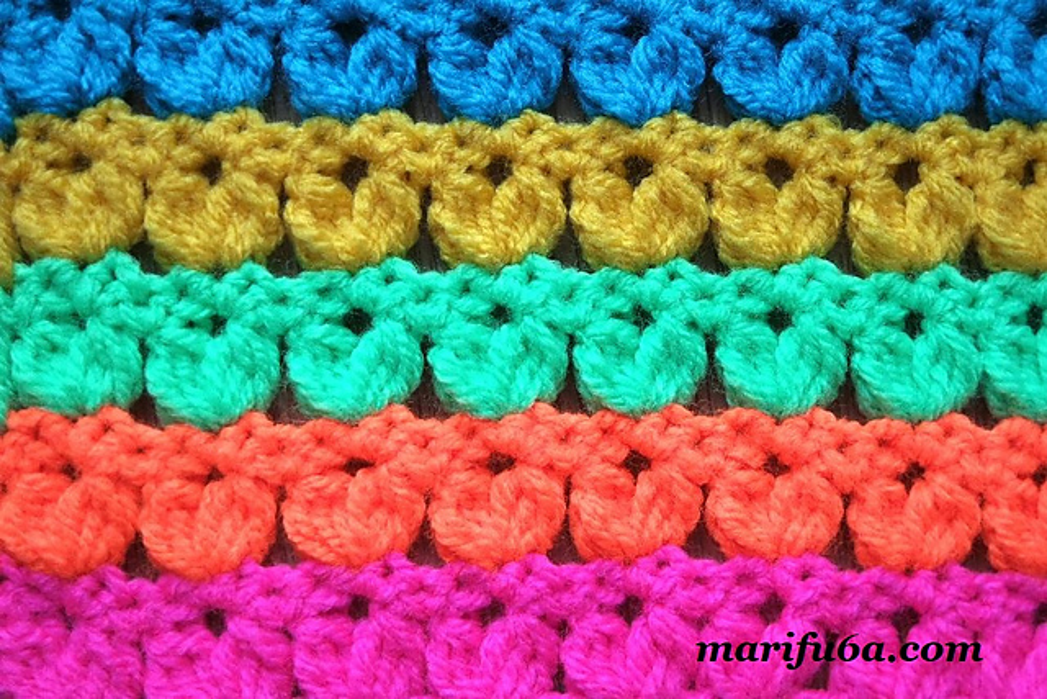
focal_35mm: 67
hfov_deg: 30.1
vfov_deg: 20.3
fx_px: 1949
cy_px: 350
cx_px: 524
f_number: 5.6
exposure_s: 1/80
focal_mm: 44
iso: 800
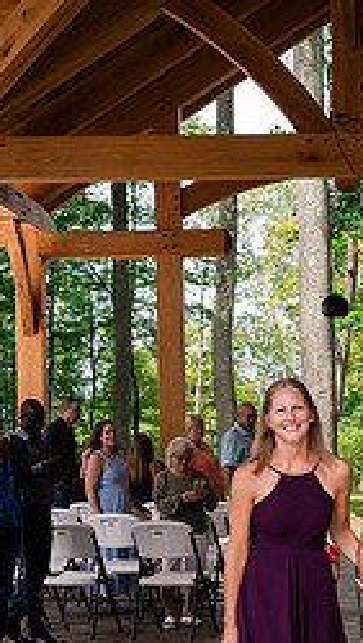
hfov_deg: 12.6
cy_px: 477
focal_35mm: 94
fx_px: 1605
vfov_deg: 22.5
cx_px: 415
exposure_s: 1/1000
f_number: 2.8
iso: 400
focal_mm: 24
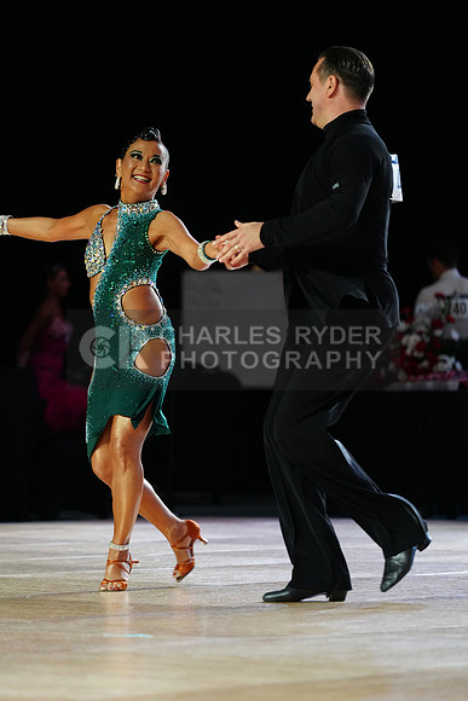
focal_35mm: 200
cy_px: 350
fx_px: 3897
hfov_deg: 6.9
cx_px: 234
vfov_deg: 10.3
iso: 2500
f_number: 4
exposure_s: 1/320
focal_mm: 200
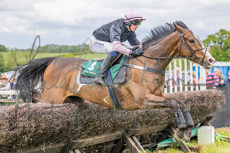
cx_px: 97
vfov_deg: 14.4
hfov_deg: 21.4
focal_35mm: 95
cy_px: 55
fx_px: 607
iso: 200
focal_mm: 70
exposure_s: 1/1600
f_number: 2.8
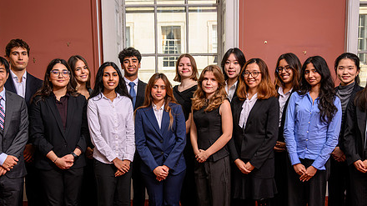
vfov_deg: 27.0
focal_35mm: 44
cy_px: 132
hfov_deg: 46.4
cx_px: 184
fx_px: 428
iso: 50
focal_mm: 30
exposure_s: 1/200
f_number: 4
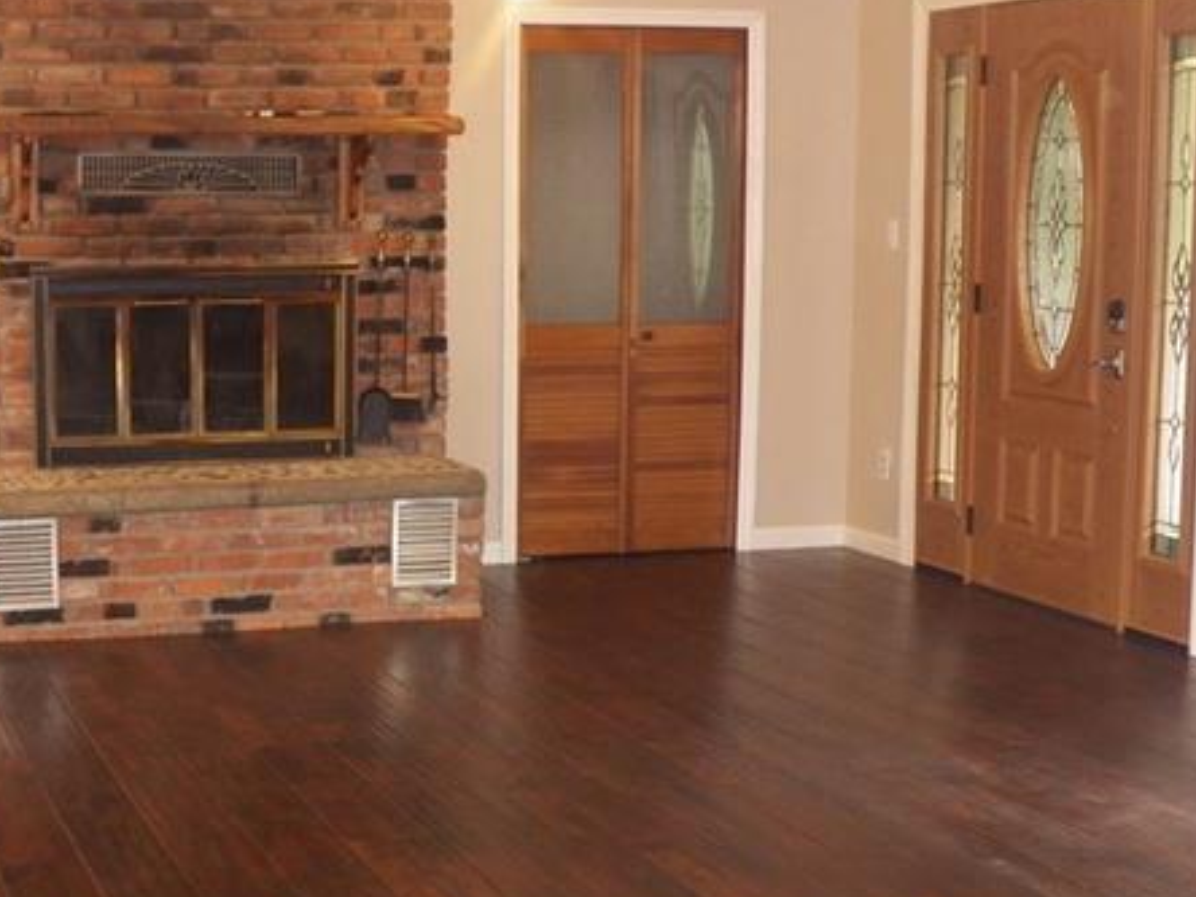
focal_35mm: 63
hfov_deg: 29.5
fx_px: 2177
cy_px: 532
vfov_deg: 23.3
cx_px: 135
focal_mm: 6.3
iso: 400
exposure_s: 1/30
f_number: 2.8
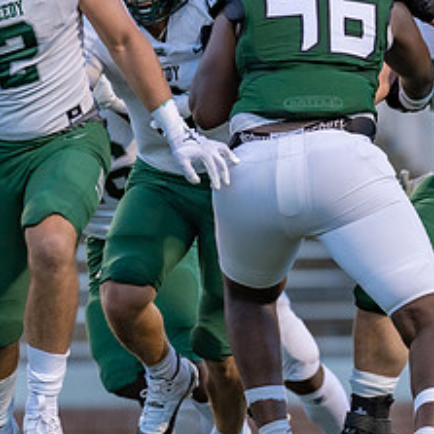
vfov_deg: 2.8
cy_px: 300
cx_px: 481
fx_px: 8865
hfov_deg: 2.8
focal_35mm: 625
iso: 800
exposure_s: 1/1250
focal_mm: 200
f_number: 2.8
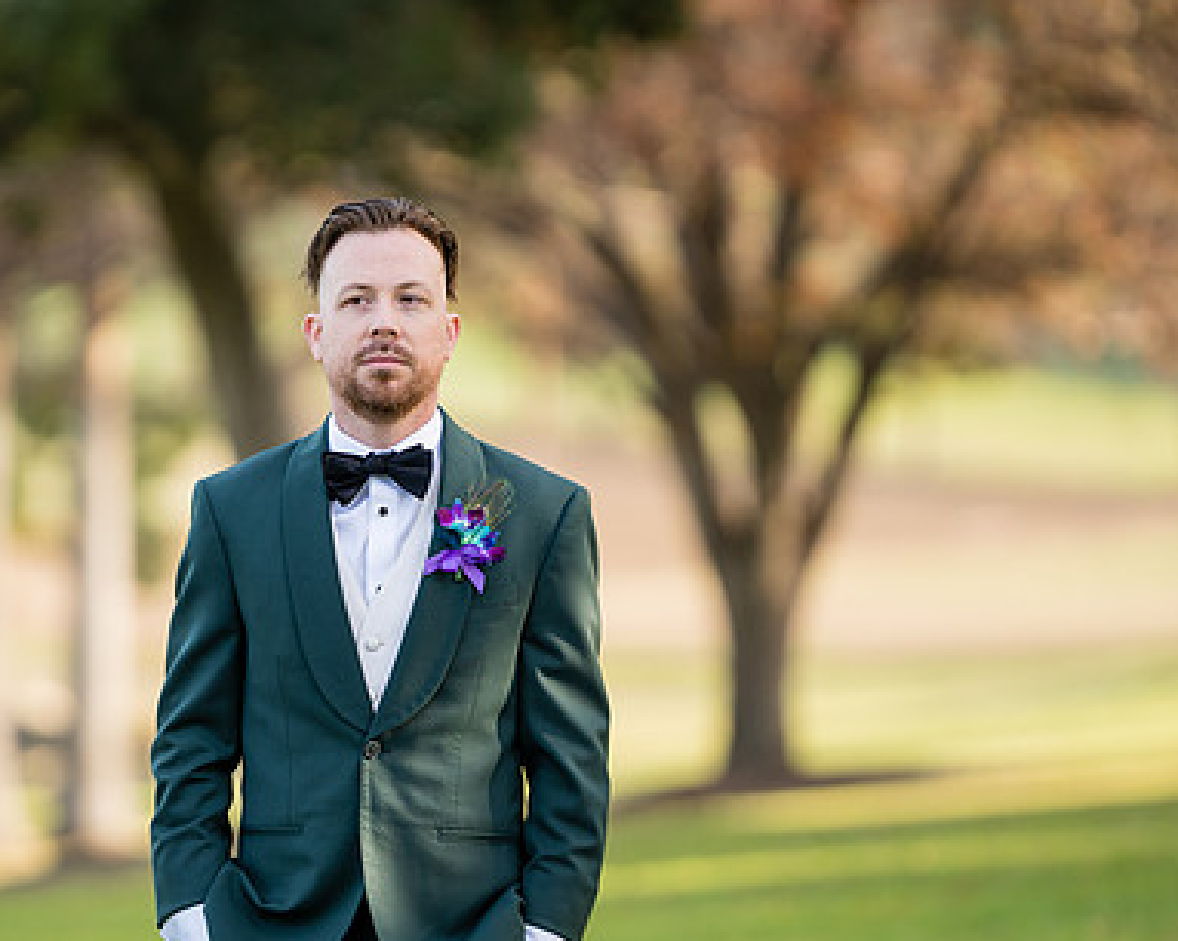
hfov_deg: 10.0
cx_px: 344
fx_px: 6691
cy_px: 463
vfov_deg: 8.0
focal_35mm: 192
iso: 100
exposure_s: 1/1000
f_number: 1.8
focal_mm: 135
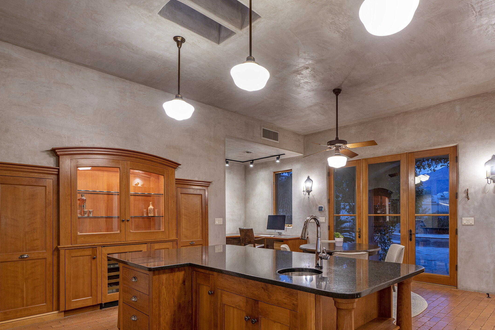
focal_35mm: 21
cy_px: 216
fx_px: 289
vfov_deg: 58.4
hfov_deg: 80.7
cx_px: 285
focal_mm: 16
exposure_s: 1
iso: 100
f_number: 7.1
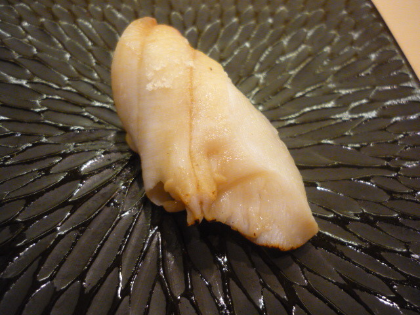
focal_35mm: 33
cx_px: 210
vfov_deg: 42.9
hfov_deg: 55.4
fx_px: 400
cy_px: 158
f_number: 2.8
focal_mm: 5.5
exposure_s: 1/25
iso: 400
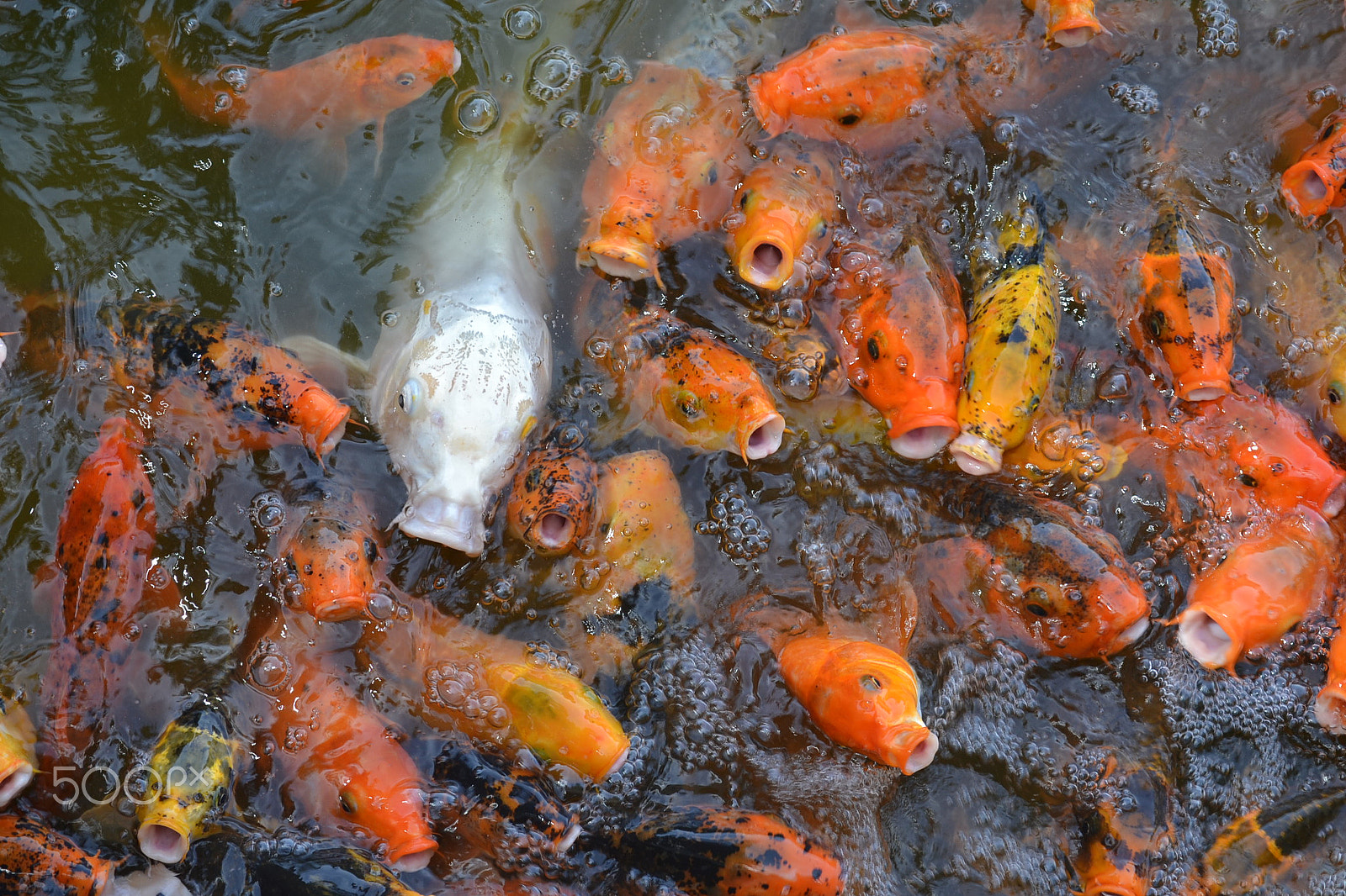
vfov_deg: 16.5
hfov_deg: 24.6
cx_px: 673
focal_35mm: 82
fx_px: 3084
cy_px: 448
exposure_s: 1/125
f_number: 5.6
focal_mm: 55
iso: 200
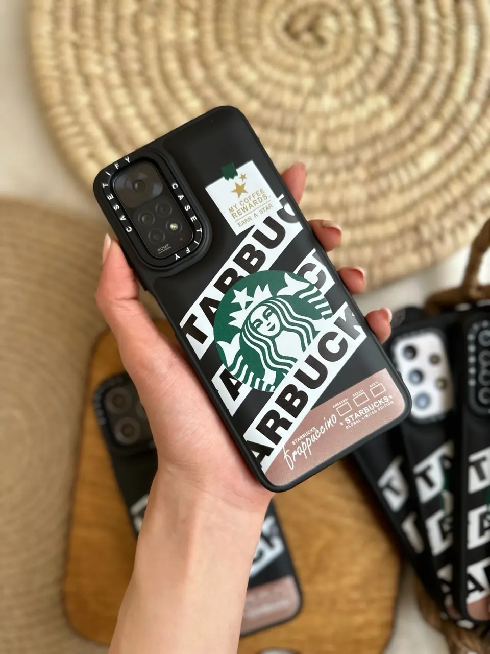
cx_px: 245
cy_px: 327
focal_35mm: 24
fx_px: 453
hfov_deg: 56.8
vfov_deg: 71.6
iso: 80
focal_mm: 6.86
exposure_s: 1/480
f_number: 1.78
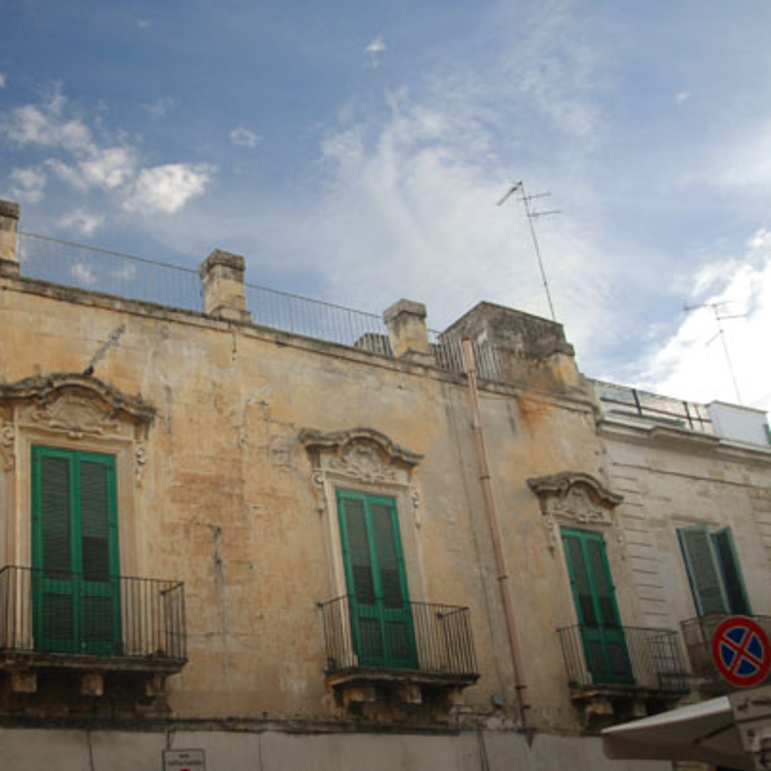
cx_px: 213
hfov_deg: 38.4
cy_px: 387
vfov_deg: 39.2
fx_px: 1084
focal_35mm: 43
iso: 400
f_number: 3.8
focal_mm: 22
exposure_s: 1/640
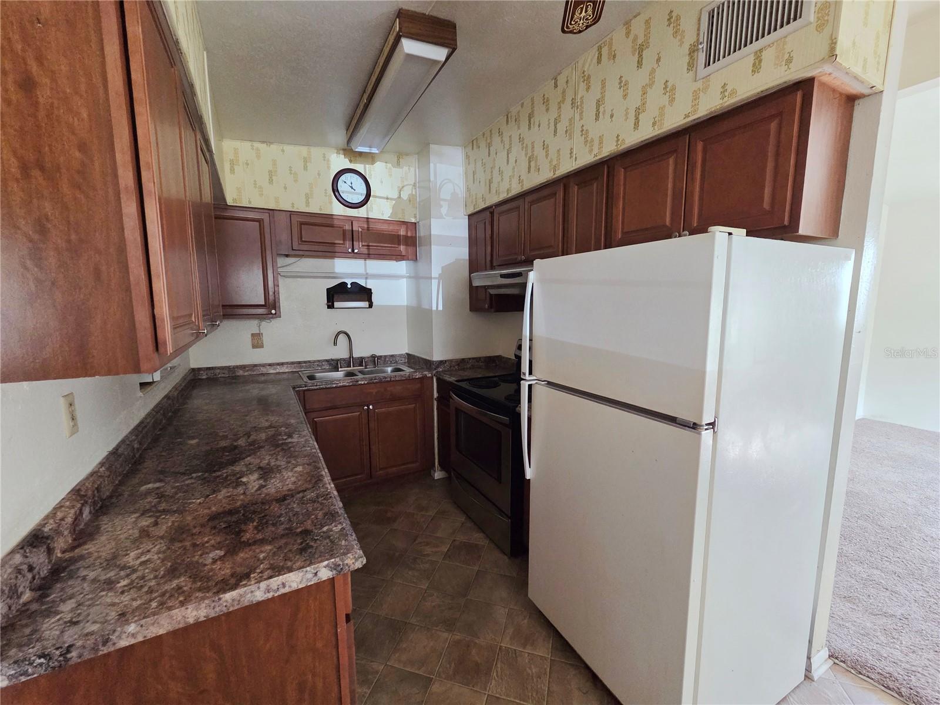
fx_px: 353
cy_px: 352
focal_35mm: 13
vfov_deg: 89.9
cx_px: 470
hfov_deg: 106.2
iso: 640
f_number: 2.2
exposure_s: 1/60
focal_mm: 2.2
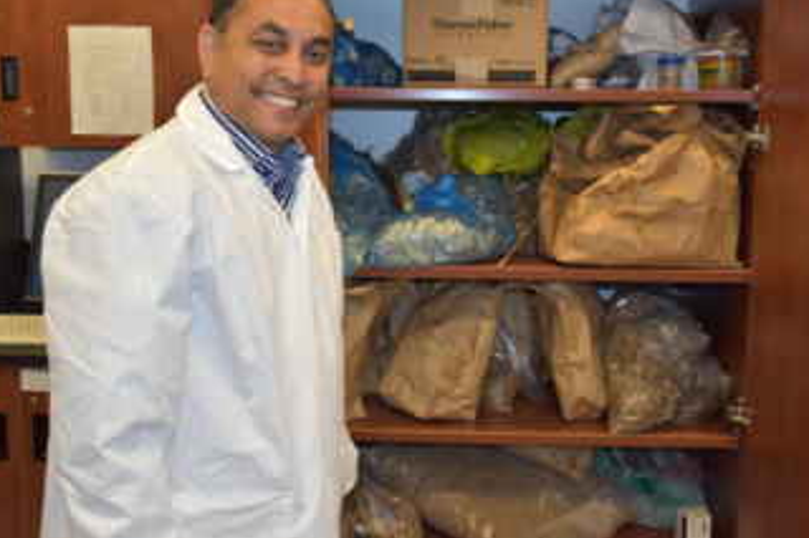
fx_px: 1011
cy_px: 248
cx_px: 415
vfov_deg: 29.8
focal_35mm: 45
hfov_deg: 43.6
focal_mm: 24
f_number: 4.5
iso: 800
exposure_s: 1/80
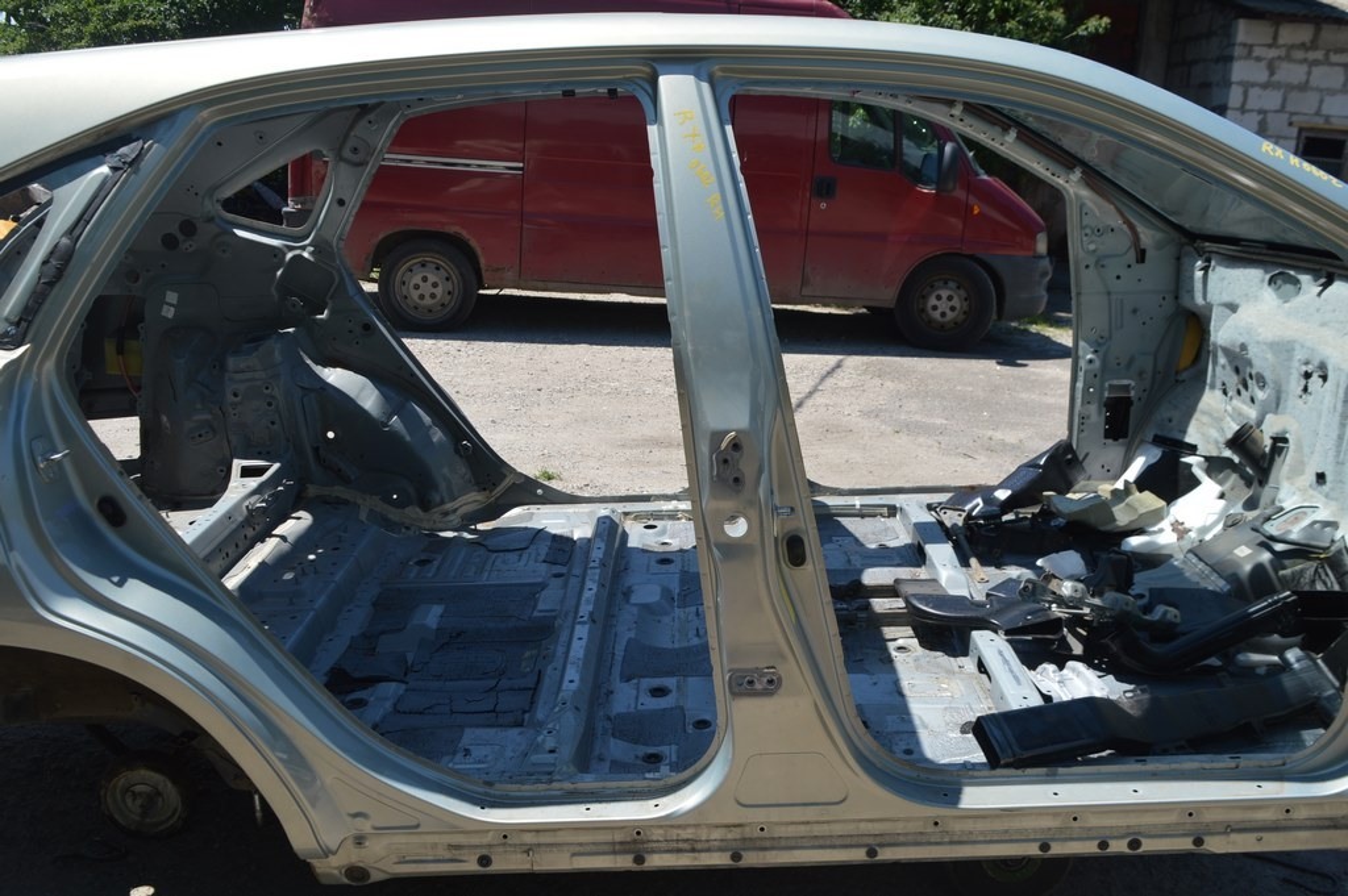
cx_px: 674
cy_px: 448
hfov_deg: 59.5
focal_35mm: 32
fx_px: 1179
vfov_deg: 41.6
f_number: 8
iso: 100
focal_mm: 21
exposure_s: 1/250
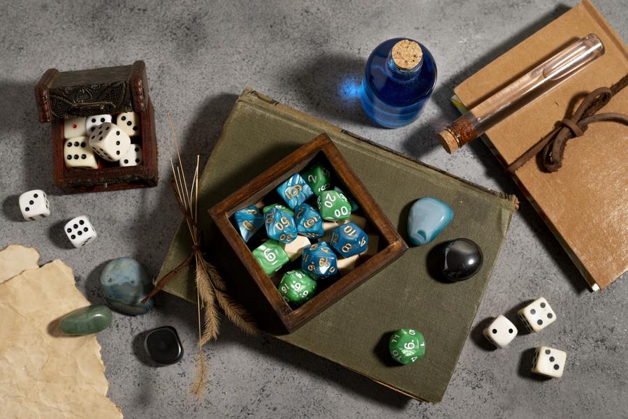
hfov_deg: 39.6
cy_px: 210
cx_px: 314
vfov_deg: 27.0
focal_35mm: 50
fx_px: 872
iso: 125
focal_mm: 50
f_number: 9
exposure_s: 1/125
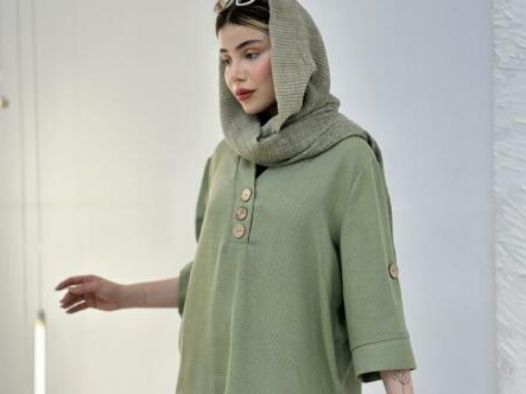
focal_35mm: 65
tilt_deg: -0.4
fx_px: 987
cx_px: 262
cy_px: 221
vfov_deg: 22.6
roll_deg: +0.9
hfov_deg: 29.8
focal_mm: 6.86
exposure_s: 1/197
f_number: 1.78
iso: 80
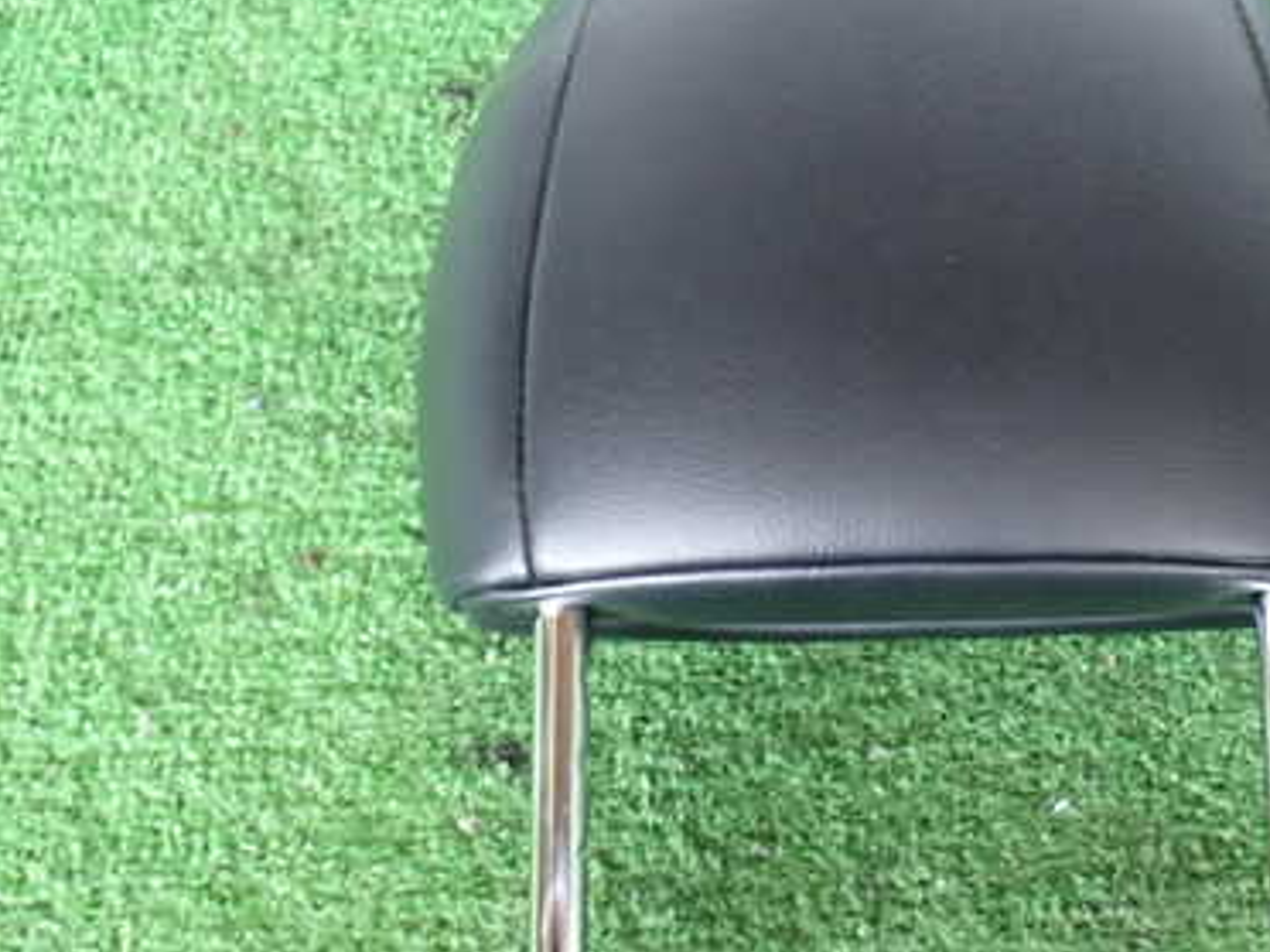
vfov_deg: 25.2
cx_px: 905
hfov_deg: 32.8
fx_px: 2128
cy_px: 495
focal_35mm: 58
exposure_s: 1/40
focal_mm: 6.37
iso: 640
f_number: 2.5
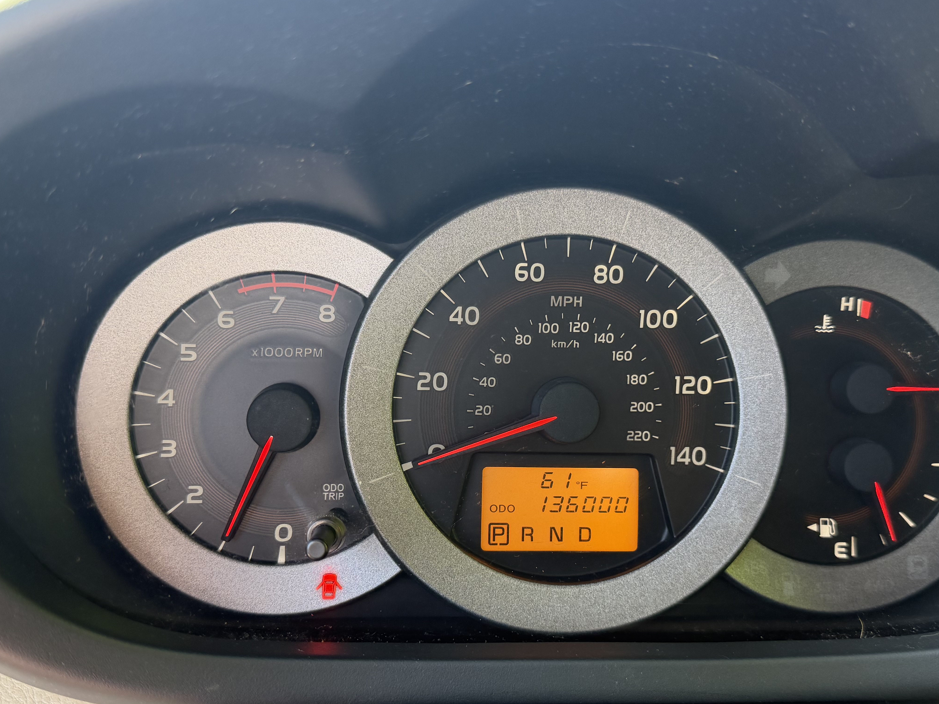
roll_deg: -0.1
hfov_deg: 53.9
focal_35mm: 34
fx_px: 922
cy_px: 381
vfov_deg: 41.8
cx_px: 506
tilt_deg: -20.8
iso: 200
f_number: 1.78
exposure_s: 1/149
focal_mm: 6.76
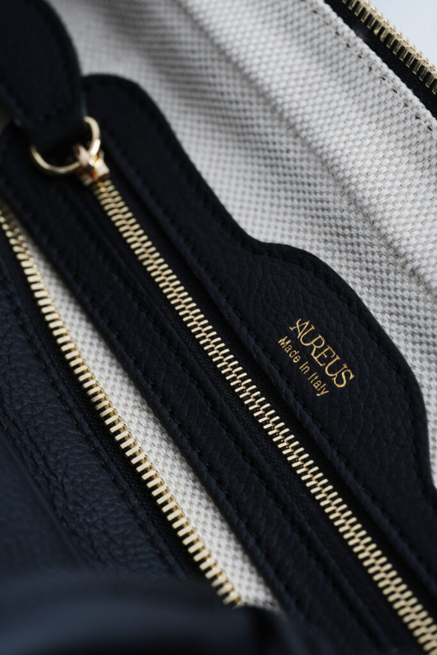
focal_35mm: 105
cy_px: 328
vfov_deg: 19.5
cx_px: 218
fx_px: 1911
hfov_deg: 13.0
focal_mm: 105
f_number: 8
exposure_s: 1/4
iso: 100
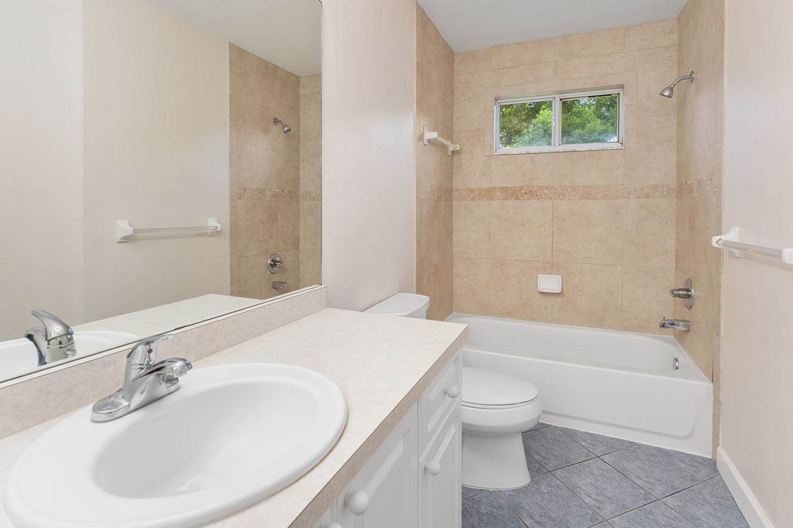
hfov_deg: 90.9
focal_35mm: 18
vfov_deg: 67.5
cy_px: 210
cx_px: 407
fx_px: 390
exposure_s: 1/30
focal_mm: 14.6
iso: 1250
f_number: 7.1
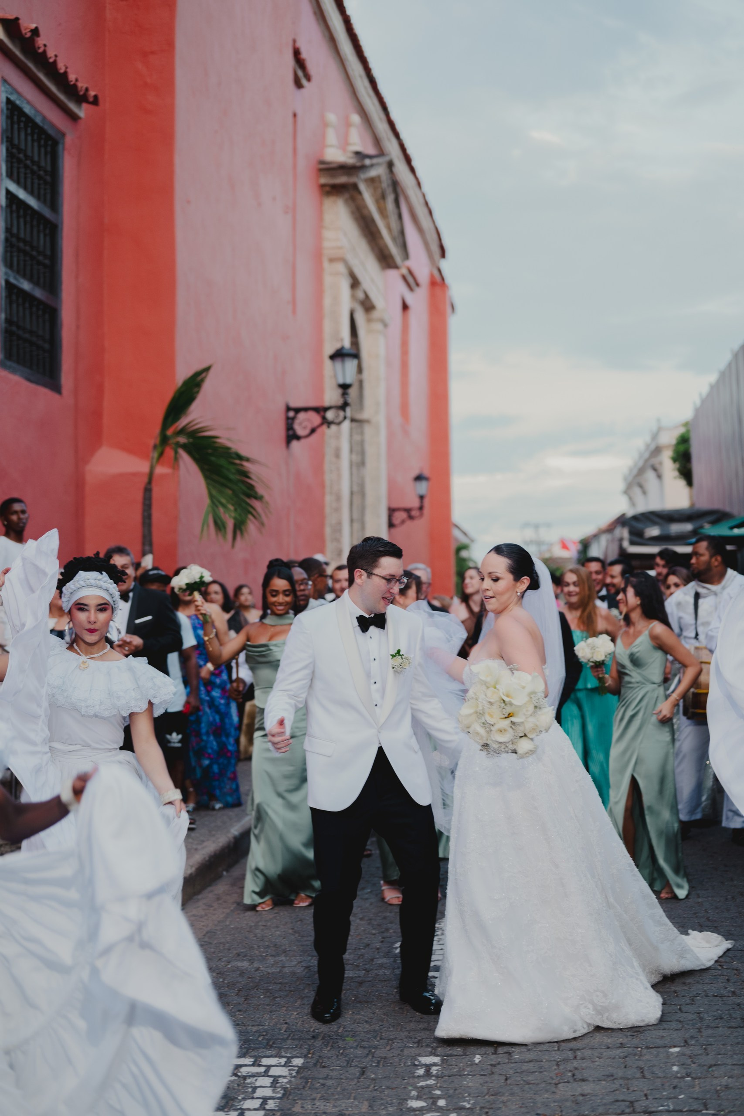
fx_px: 1550
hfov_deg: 27.0
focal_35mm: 50
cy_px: 558
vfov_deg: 39.6
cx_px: 372
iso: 320
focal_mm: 50
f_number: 2.2
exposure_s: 1/160
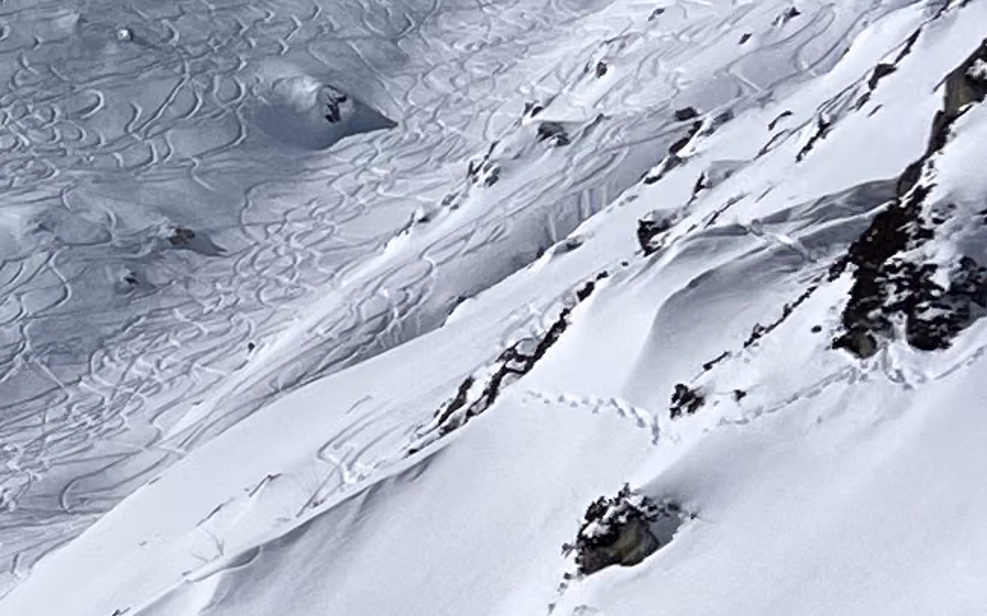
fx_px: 4599
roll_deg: +2.0
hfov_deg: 10.9
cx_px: -1121
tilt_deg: +1.1
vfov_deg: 7.3
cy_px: 1332
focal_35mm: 171
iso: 40
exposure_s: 1/19231
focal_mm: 5.7
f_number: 1.5
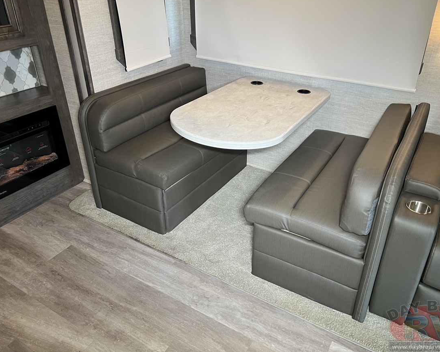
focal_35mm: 28
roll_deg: +2.3
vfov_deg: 51.5
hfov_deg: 62.2
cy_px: 171
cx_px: 234
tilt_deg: -30.7
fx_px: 365
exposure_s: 1/72
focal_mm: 5.7
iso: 125
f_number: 1.5
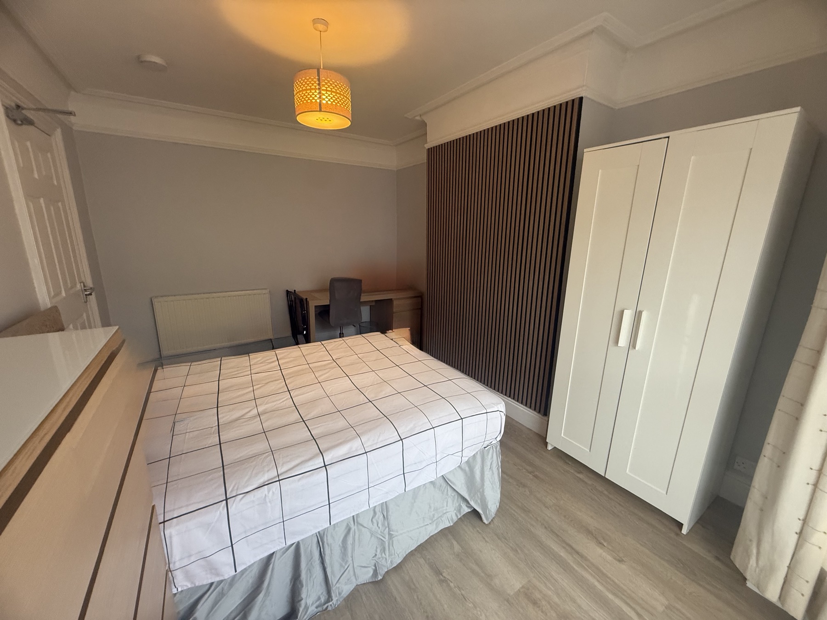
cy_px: 310
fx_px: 334
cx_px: 414
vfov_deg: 85.7
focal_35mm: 14
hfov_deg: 102.1
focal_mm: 2.22
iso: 400
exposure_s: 1/85
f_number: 2.2
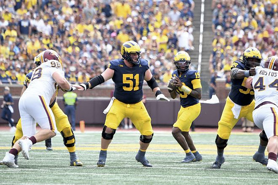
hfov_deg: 5.4
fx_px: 2966
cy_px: 92
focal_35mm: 384
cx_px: 139
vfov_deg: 3.6
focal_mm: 320
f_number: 5.6
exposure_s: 1/1000
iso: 800
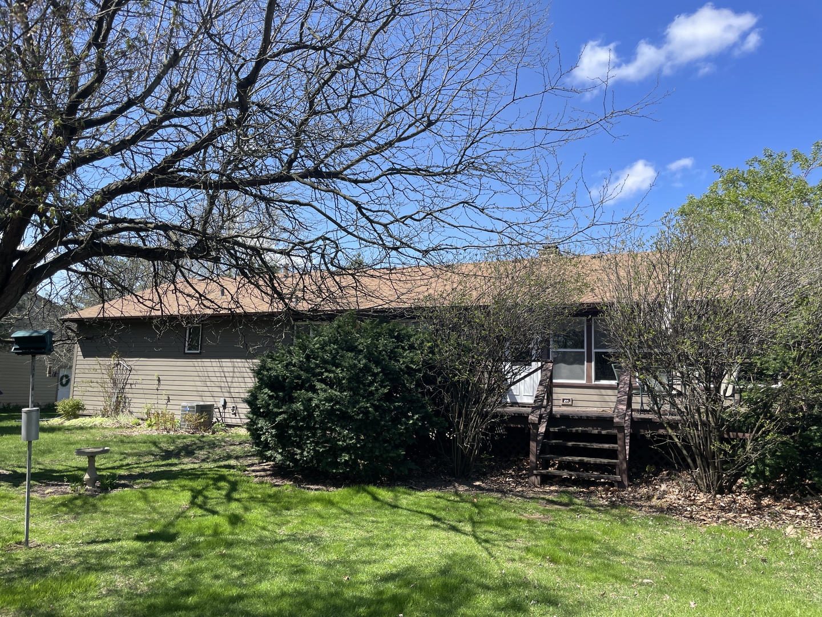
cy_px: 308
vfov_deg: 53.1
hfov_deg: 67.3
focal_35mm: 26
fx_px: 617
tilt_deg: +7.2
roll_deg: -1.8
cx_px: 411
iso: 32
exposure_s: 1/1553
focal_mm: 4.2
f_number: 1.6
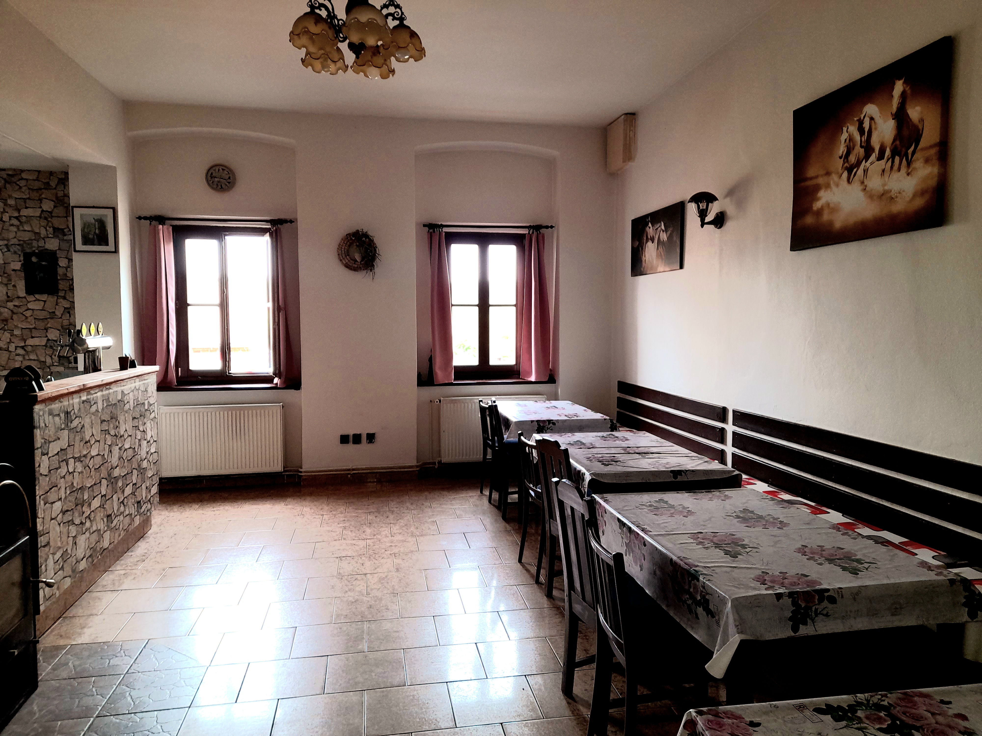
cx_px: 491
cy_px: 368
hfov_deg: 69.4
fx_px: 709
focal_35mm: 25
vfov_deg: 54.9
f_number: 2
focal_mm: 4.6
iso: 64
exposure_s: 1/50
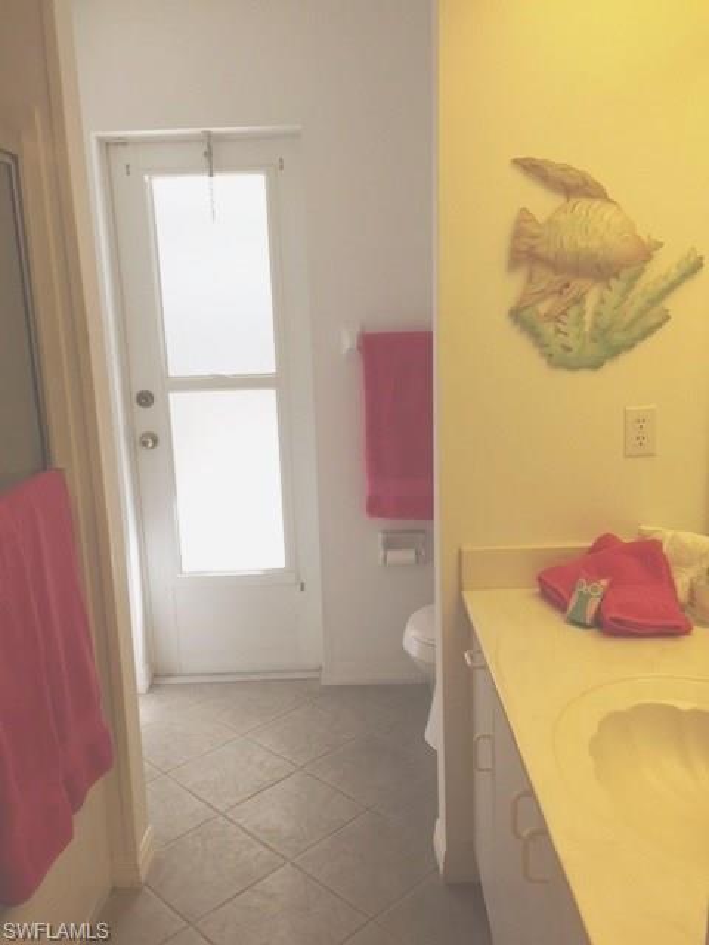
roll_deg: +2.6
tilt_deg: -12.5
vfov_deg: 61.7
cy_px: 472
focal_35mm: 29
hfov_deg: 48.2
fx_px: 792
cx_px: 354
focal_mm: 4.15
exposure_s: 1/120
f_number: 2.2
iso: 50
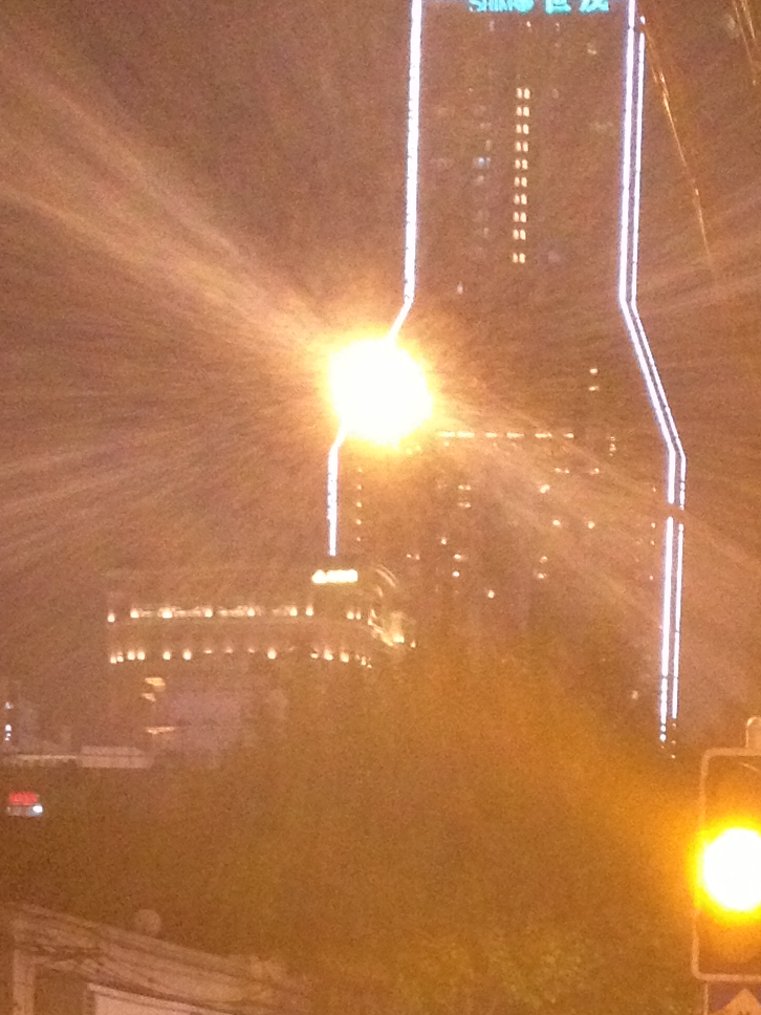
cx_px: 608
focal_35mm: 118
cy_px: 1487
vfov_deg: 15.5
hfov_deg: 12.5
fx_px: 3459
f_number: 2.4
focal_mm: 4.28
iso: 400
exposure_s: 1/15
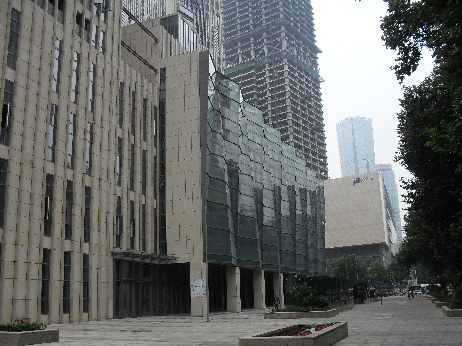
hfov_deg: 51.4
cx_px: 229
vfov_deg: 39.7
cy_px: 175
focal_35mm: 36
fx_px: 480
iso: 100
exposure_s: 1/350
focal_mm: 6.3
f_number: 3.2
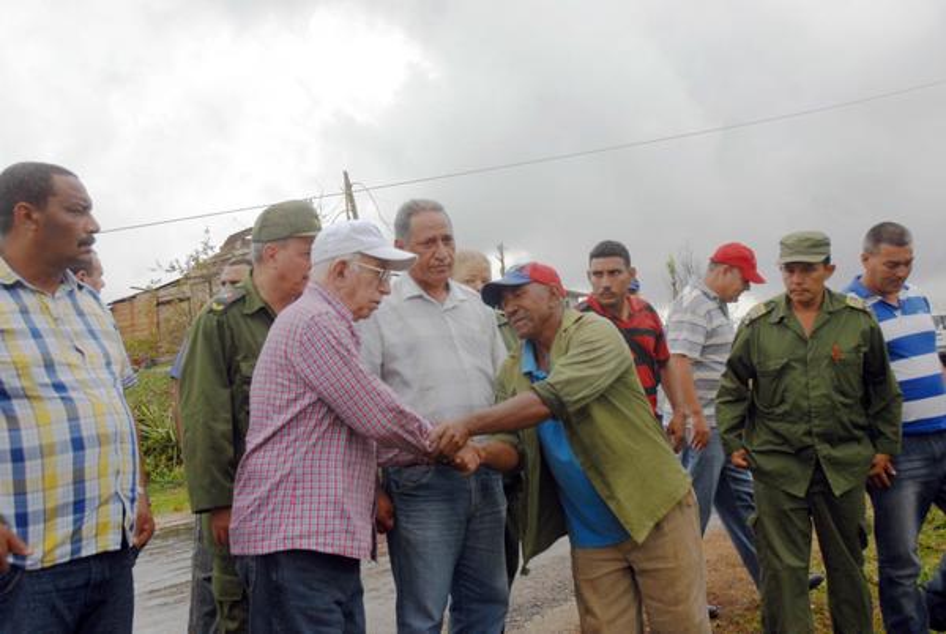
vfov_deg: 37.0
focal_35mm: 36
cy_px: 317
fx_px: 947
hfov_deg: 53.1
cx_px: 473
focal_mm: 24
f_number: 6.3
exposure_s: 1/160
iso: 250
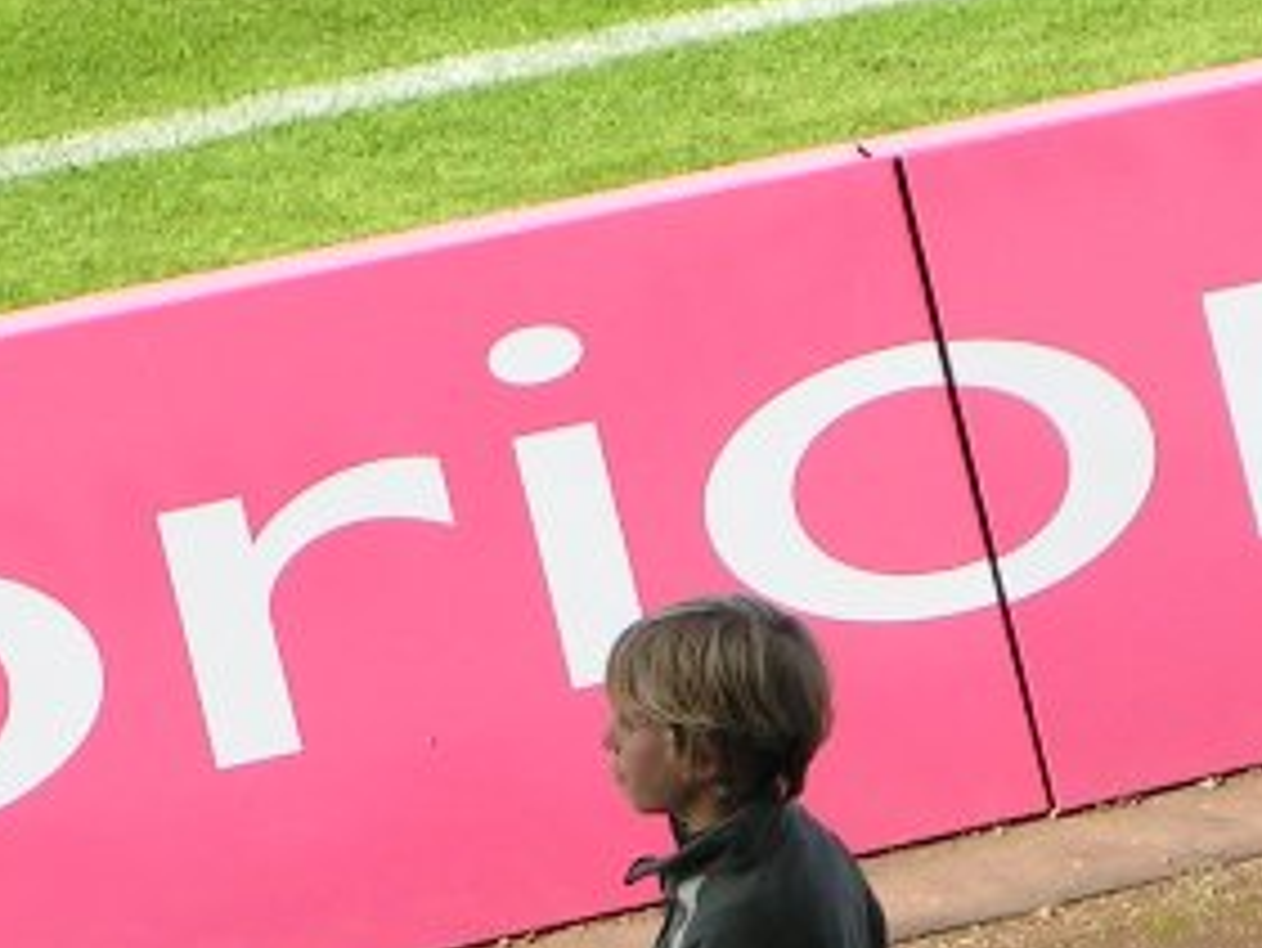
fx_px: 18674
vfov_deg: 2.9
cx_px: 593
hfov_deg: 3.9
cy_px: 899
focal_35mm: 512
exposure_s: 1/320
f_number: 5
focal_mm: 27.5
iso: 50
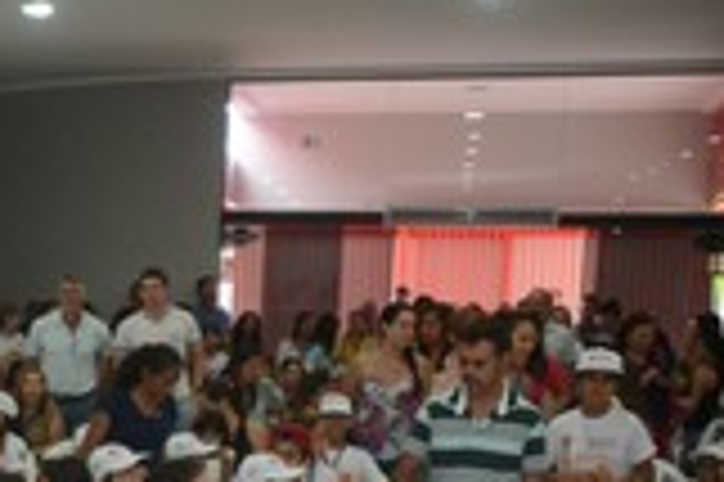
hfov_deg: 22.0
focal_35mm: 84
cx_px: -193
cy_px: 590
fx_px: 1688
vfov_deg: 15.6
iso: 1600
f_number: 3.5
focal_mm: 20
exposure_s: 1/100
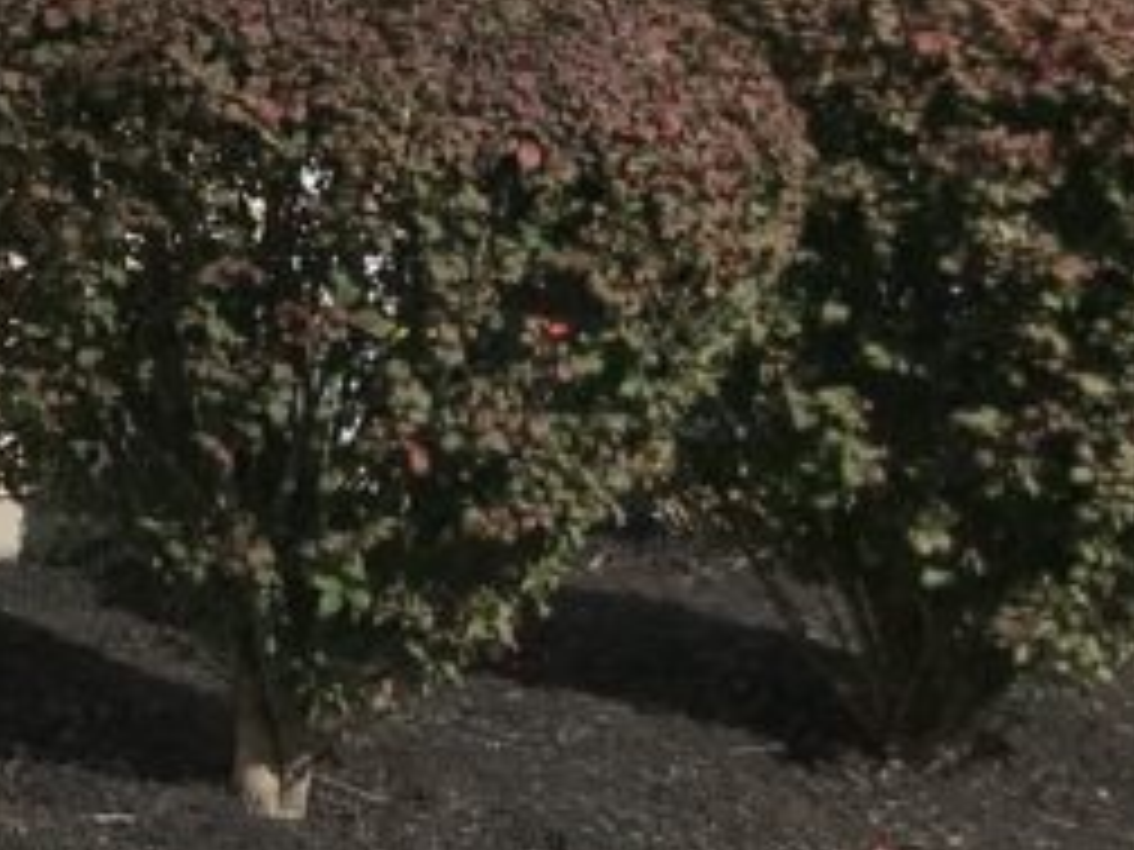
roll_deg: -2.2
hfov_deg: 14.9
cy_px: 180
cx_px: -963
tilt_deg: -6.6
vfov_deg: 12.9
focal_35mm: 114
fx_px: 3735
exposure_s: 1/5988
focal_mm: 3.99
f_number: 1.8
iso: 20
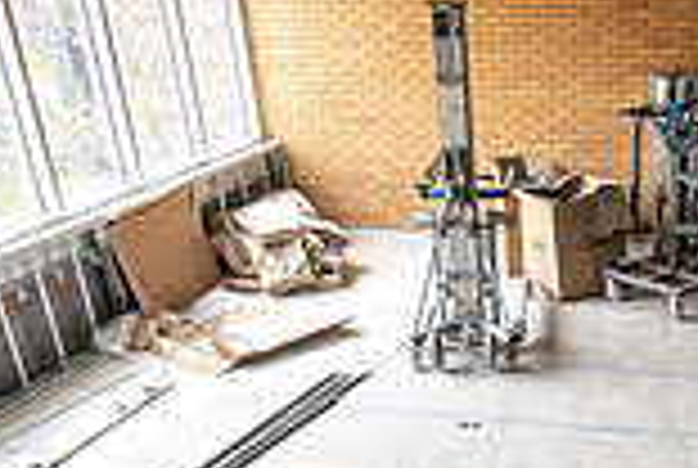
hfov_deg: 34.7
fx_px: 1049
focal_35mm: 54
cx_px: 632
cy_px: 615
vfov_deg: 22.4
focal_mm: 14
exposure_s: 1/200
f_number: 4
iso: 160
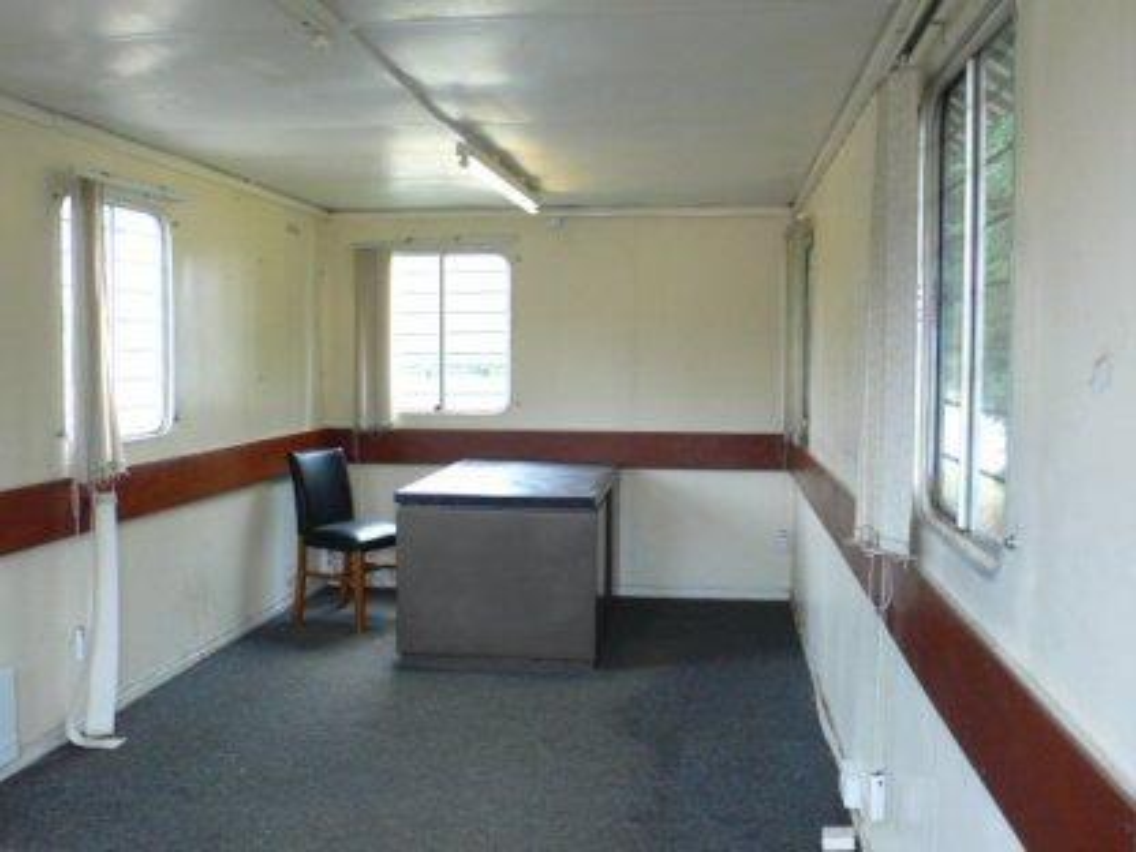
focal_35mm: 34
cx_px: 568
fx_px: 1116
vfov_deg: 41.8
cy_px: 426
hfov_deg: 54.0
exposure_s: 1/30
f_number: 2.8
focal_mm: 6.3
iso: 160
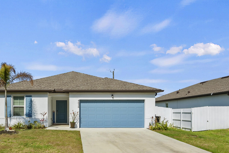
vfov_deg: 38.9
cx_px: 72
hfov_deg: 55.7
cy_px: 116
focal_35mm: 33
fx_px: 210
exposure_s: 1/400
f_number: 10
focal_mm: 16
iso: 400
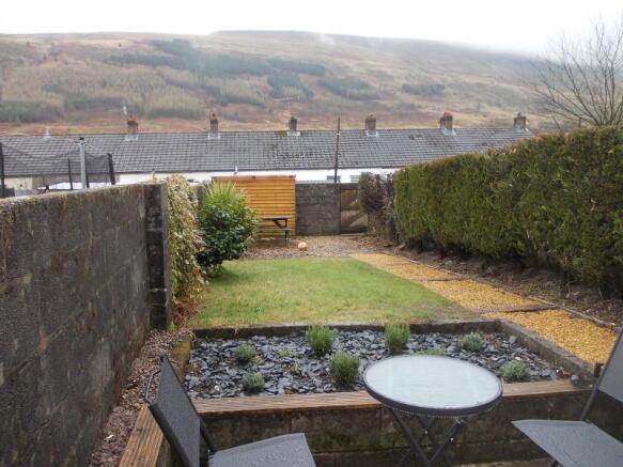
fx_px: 504
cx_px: 312
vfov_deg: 49.7
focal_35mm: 28
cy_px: 234
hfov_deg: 63.5
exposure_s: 1/80
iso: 80
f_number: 2.7
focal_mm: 4
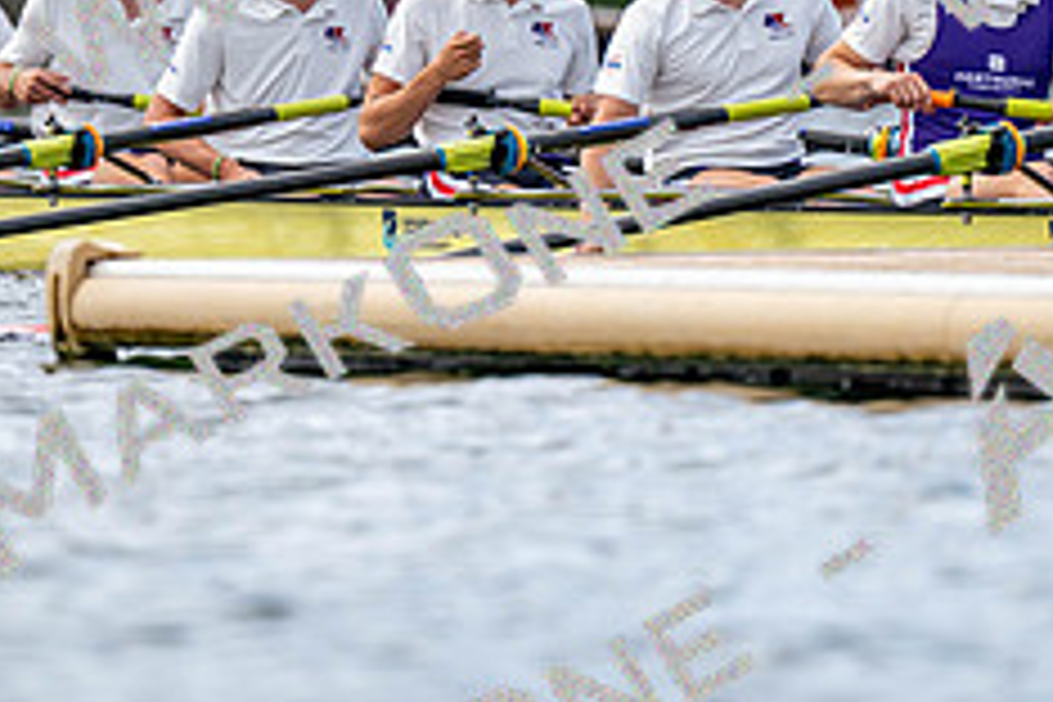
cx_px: 580
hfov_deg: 4.2
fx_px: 14478
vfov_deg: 2.8
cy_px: 106
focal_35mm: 495
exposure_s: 1/2000
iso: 125
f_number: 2.8
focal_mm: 200
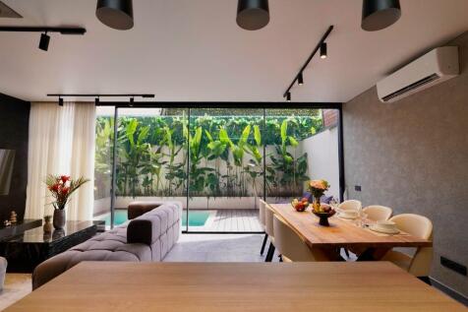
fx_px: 214
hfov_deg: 95.0
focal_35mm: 16
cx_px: 234
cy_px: 156
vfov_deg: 72.0
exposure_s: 1/160
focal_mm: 11
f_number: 4
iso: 400
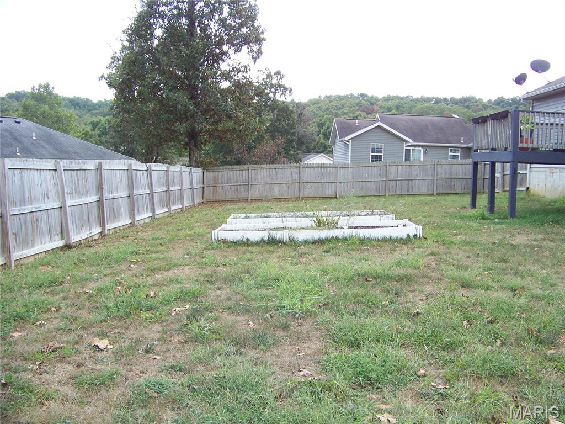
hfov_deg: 51.4
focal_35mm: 36
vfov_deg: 39.7
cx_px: 282
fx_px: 588
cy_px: 212
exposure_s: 1/160
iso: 64
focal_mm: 5.85
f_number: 2.8
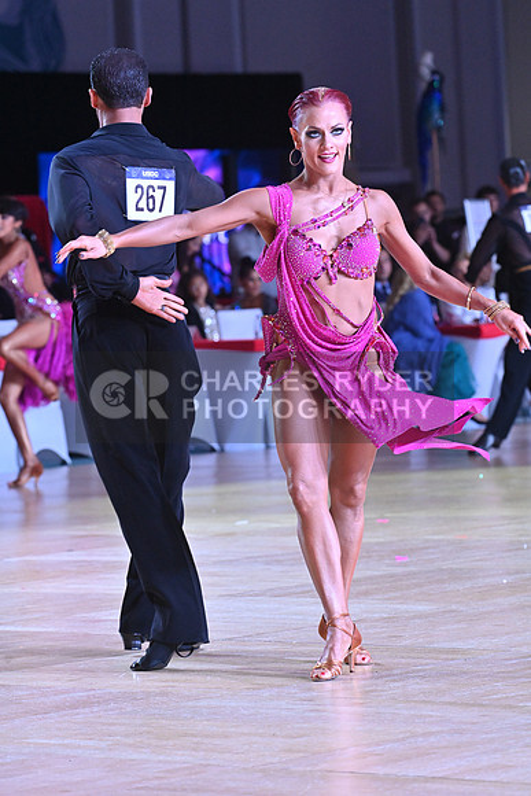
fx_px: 3980
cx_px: 266
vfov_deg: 11.4
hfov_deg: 7.6
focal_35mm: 180
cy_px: 398
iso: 4000
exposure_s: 1/400
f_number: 7.1
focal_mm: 180
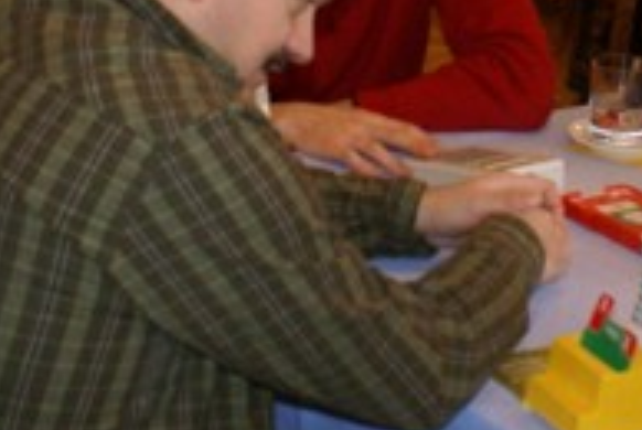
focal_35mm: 108
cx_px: 486
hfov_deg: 18.8
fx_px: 1929
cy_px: -53
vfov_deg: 12.5
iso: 800
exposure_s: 1/25
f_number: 4
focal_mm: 20
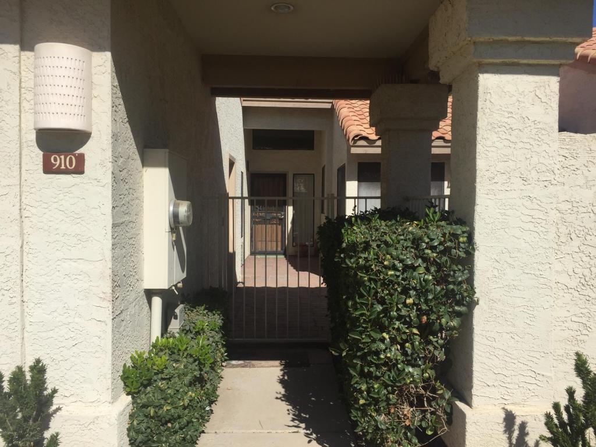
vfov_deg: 48.2
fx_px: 499
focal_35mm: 29
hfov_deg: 61.7
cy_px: 224
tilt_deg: -3.2
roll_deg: -0.7
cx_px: 298
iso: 32
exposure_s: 1/3300
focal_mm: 4.15
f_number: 2.2
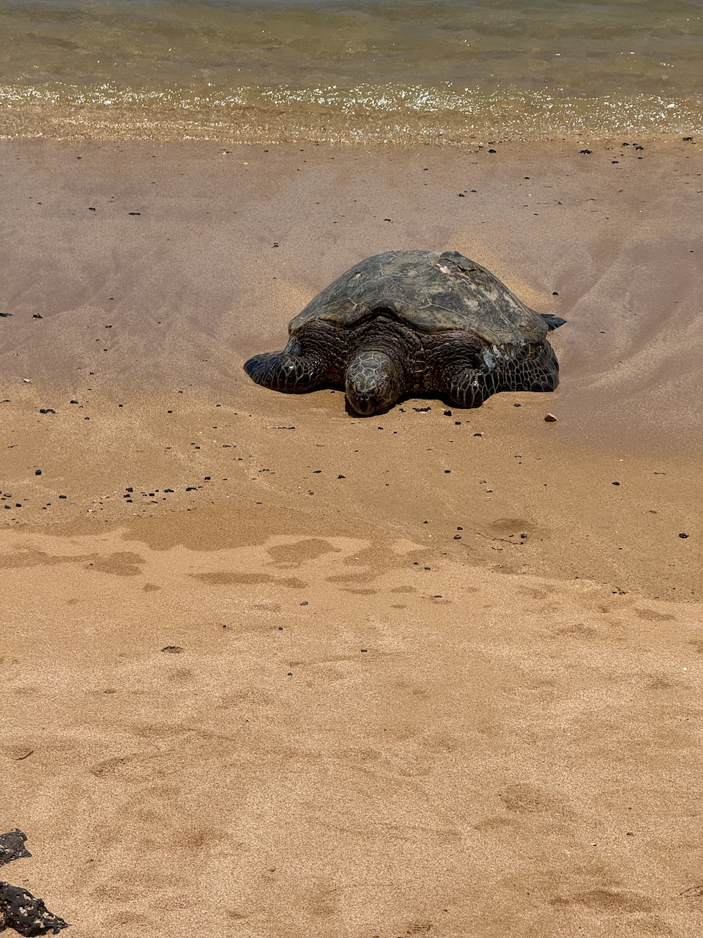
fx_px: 3249
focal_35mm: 120
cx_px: 352
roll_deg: -0.7
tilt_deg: -22.8
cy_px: 469
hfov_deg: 12.3
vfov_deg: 16.4
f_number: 2.8
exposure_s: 1/4651
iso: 50
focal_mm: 15.66
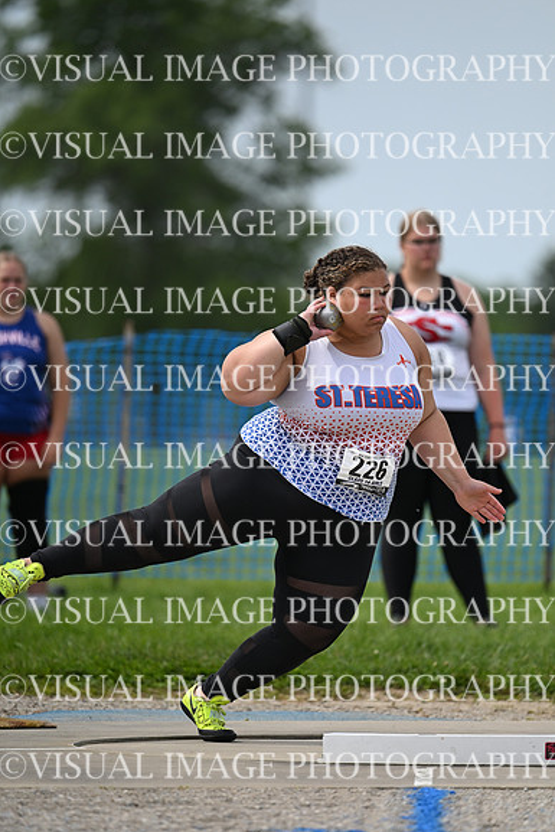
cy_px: 417
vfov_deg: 5.1
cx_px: 278
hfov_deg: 3.4
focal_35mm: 402
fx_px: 9290
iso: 500
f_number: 4.5
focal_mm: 400
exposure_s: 1/4000
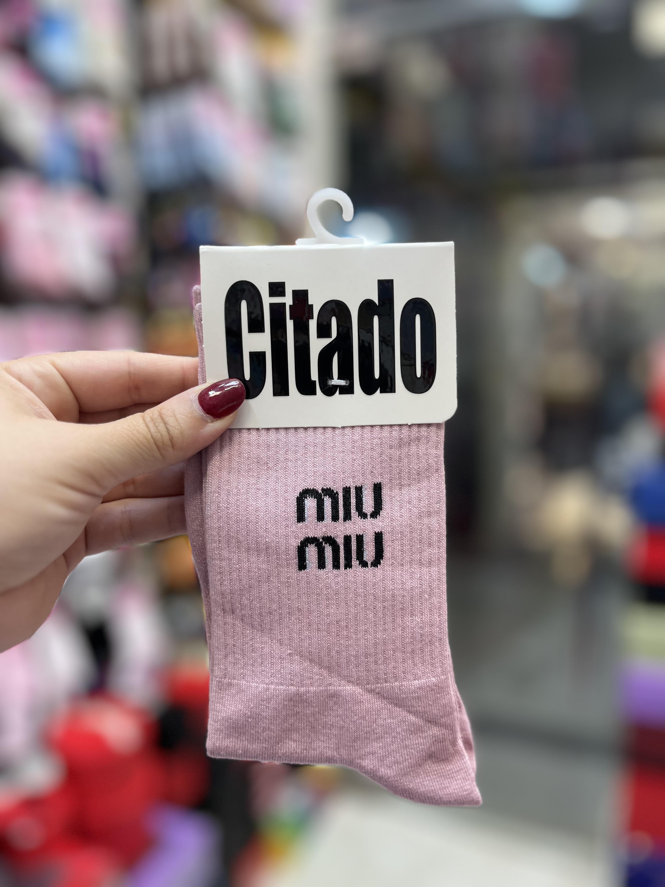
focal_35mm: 26
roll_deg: +1.6
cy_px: 444
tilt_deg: -7.1
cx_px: 332
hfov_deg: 53.1
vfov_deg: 67.3
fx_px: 666
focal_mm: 5.1
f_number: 1.6
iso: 64
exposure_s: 1/100
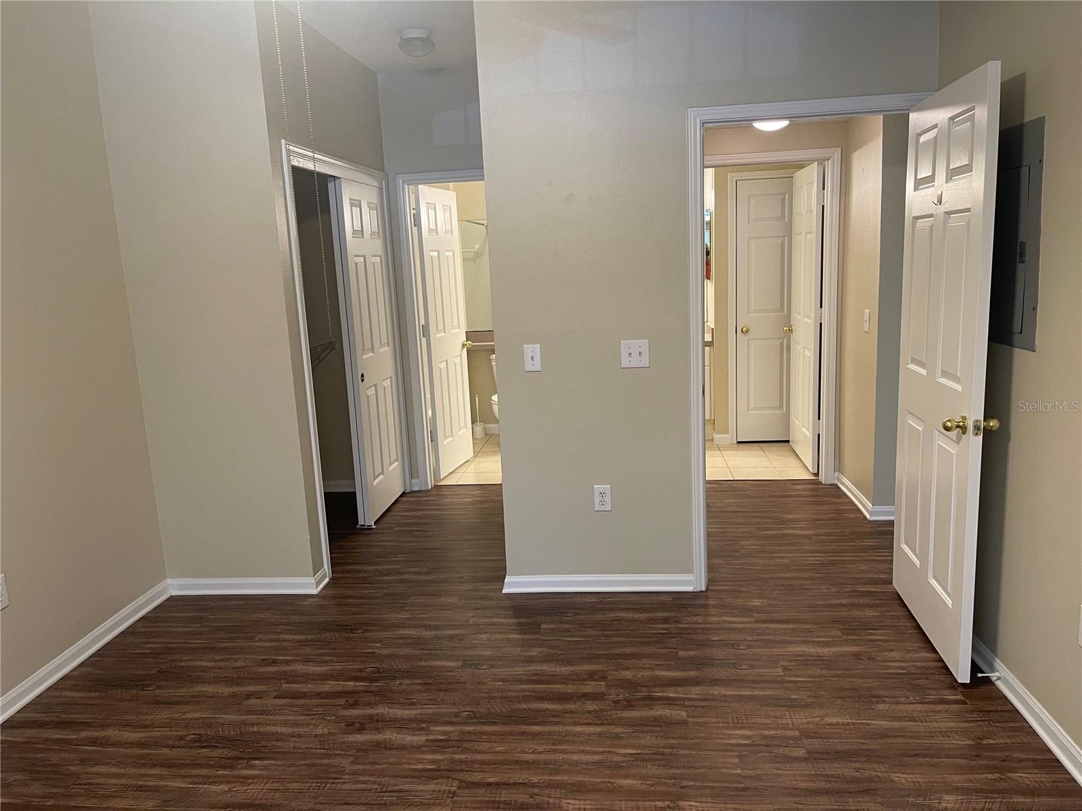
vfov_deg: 54.9
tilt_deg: -11.2
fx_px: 781
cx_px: 541
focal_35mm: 25
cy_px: 406
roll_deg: +2.7
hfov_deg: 69.4
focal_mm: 5.1
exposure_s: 1/60
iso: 125
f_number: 1.6
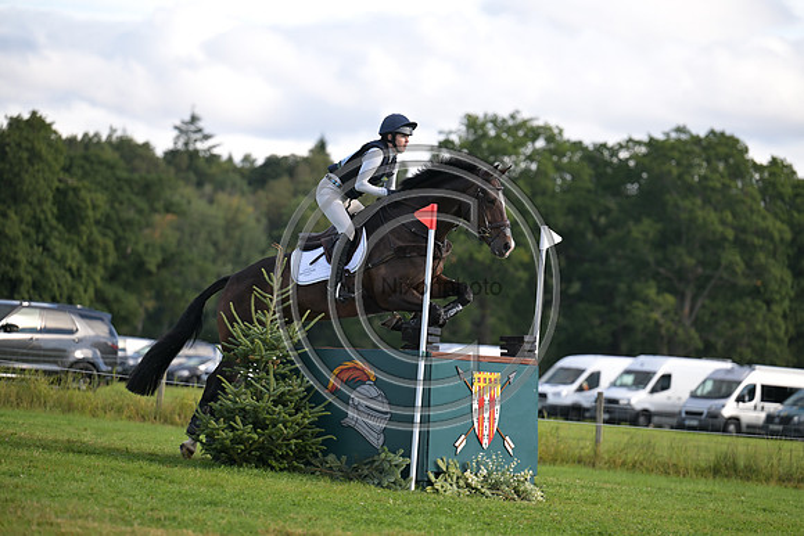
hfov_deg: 11.7
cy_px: 268
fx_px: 3909
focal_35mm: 175
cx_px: 402
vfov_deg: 7.9
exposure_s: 1/1250
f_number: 3.5
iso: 280
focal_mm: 175
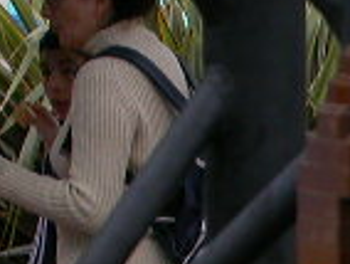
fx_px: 3241
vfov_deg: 4.6
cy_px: 572
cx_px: 747
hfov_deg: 6.0
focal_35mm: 320
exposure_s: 1/209
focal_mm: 14.7
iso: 100
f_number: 4.8
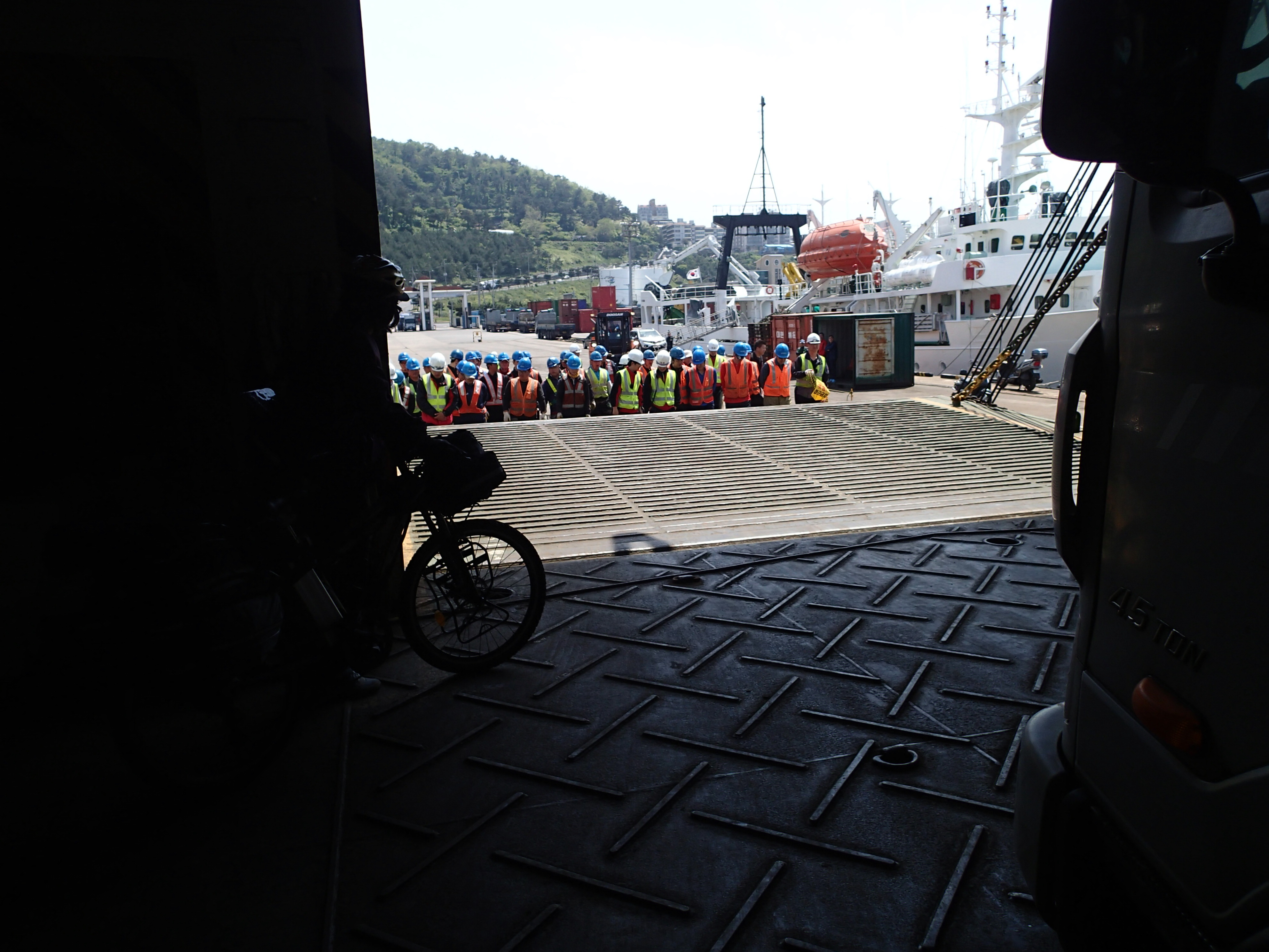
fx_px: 916
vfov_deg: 54.9
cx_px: 634
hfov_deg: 69.4
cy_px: 476
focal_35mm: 25
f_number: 8
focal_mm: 4.5
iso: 100
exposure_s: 1/160
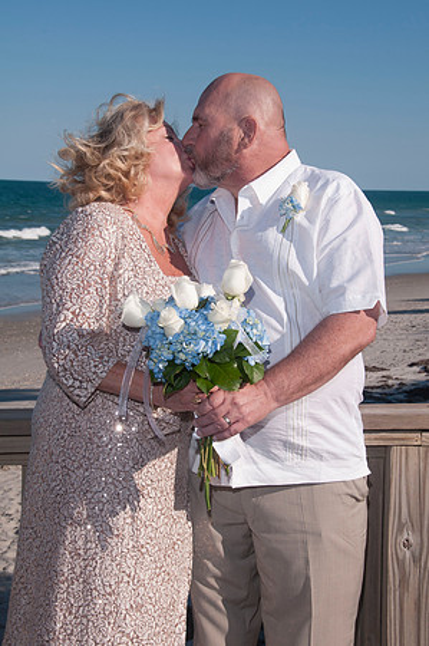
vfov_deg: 31.9
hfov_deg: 21.5
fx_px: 1129
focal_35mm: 63
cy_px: 323
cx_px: 214
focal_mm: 42
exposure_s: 1/250
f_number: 13
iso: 100
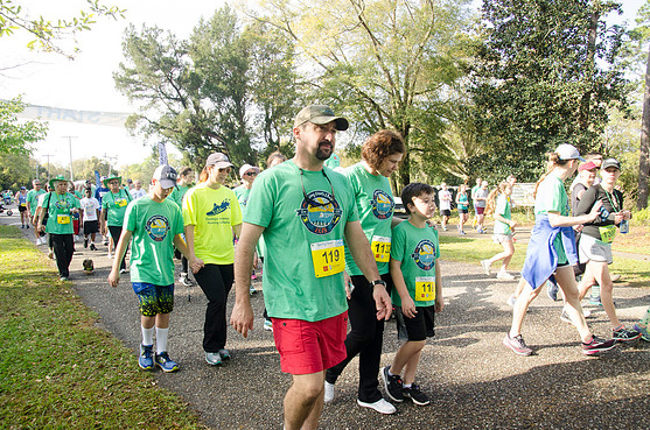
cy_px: 218
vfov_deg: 51.1
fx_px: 450
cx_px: 337
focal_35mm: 25
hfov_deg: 71.6
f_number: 6.3
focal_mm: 16
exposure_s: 1/400
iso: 640
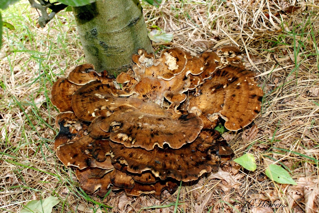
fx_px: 399
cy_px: 106
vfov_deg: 29.9
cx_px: 160
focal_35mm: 45
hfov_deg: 43.6
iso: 400
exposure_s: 1/60
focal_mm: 30
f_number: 5.6
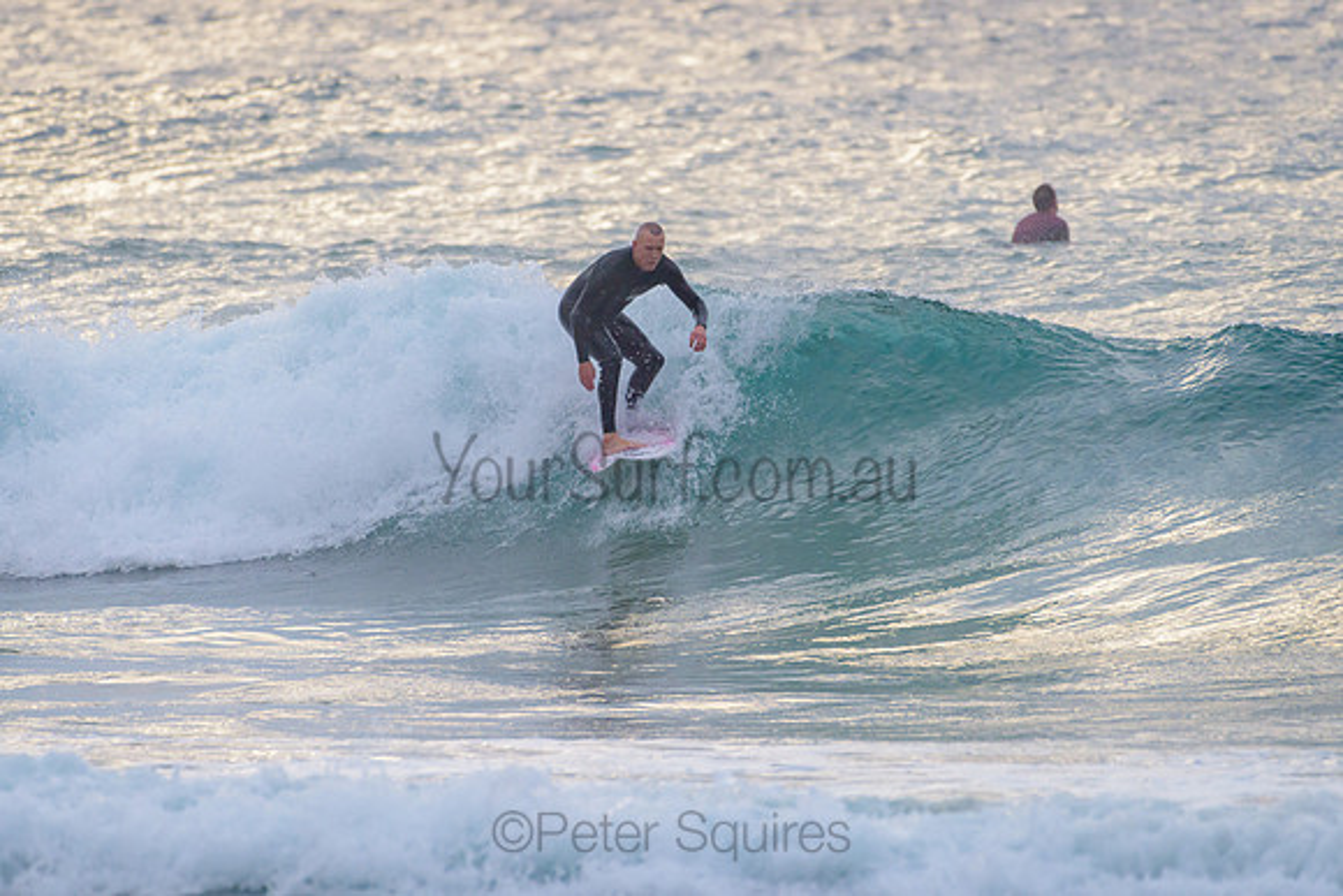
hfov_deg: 3.4
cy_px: 440
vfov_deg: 2.2
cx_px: 651
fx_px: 22878
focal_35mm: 613
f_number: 5.6
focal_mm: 500
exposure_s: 1/1250
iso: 450
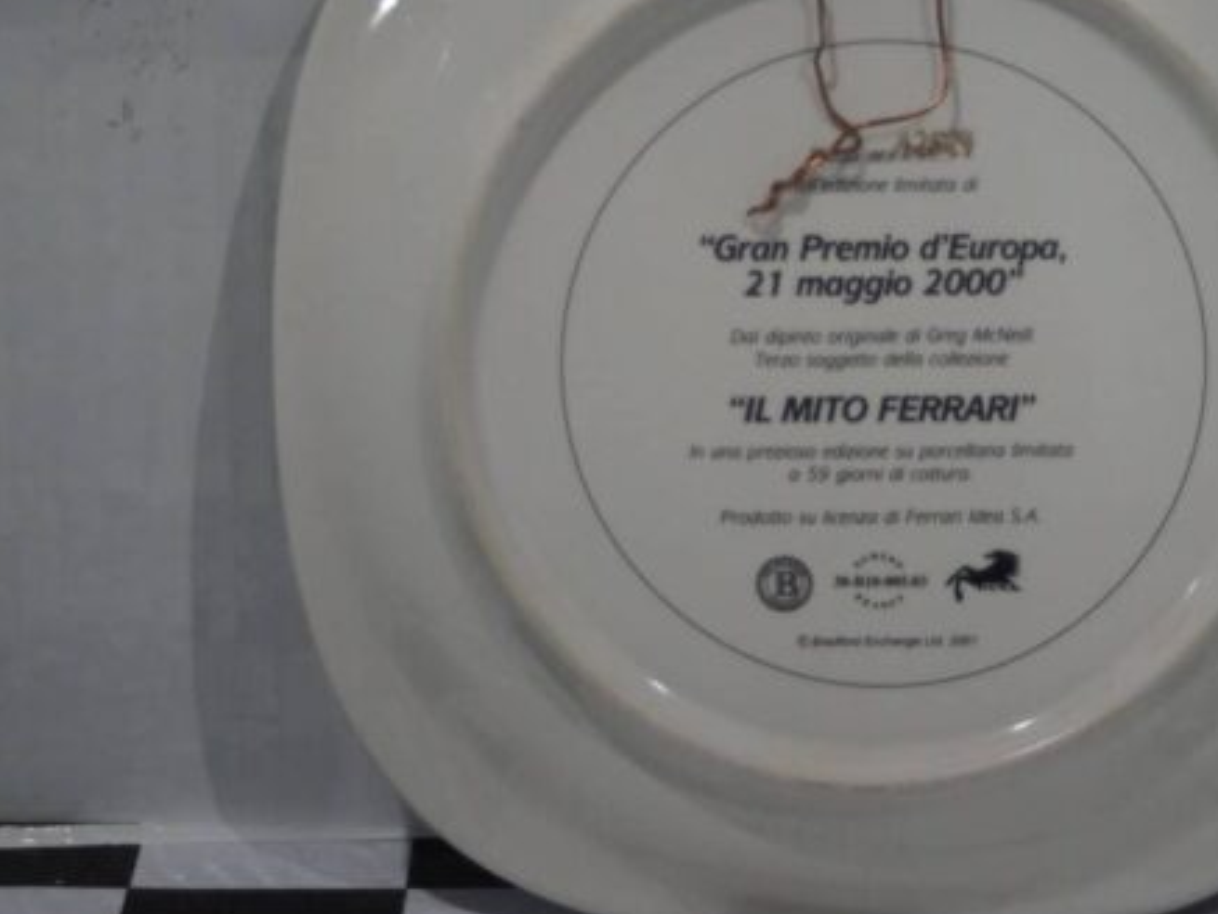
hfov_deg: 19.8
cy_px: 398
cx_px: 825
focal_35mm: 99
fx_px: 3484
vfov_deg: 14.9
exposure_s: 1/160
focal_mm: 50
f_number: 4.5
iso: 2500
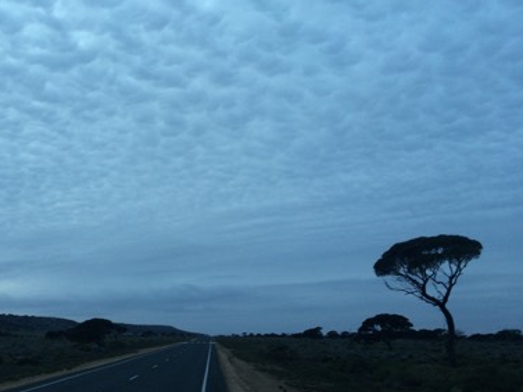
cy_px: 147
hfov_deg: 45.9
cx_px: 165
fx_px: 605
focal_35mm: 40
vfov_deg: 35.8
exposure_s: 1/60
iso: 40
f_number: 2.2
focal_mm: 4.15
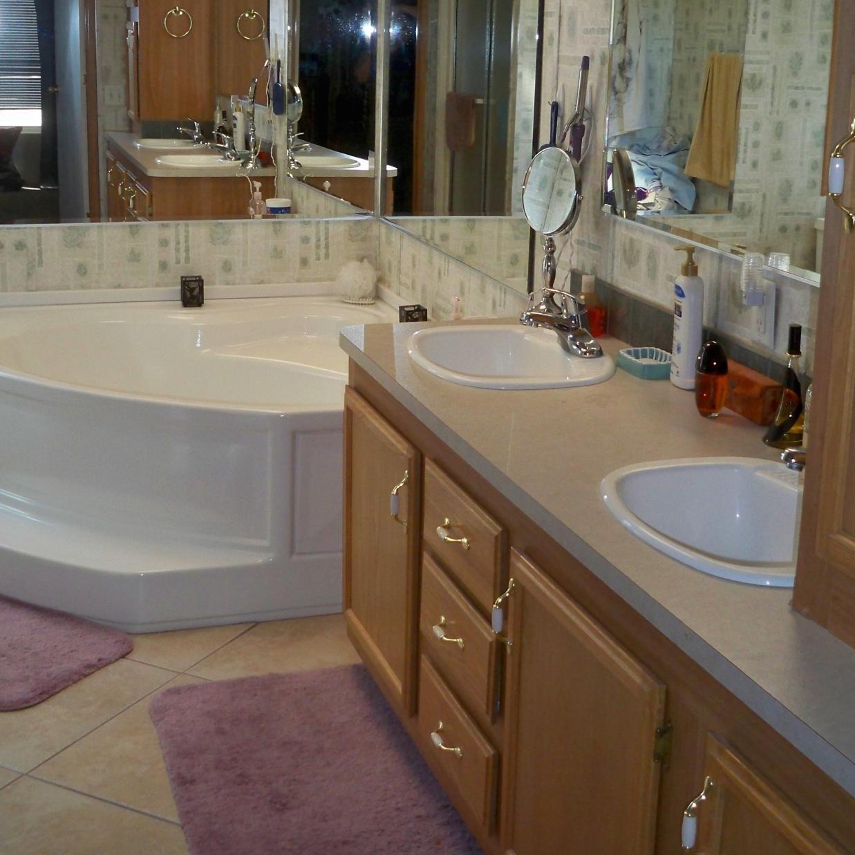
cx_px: 491
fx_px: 1397
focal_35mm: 50
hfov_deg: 34.0
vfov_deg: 33.8
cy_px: 314
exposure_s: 1/60
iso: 200
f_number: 3.1
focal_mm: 6.3
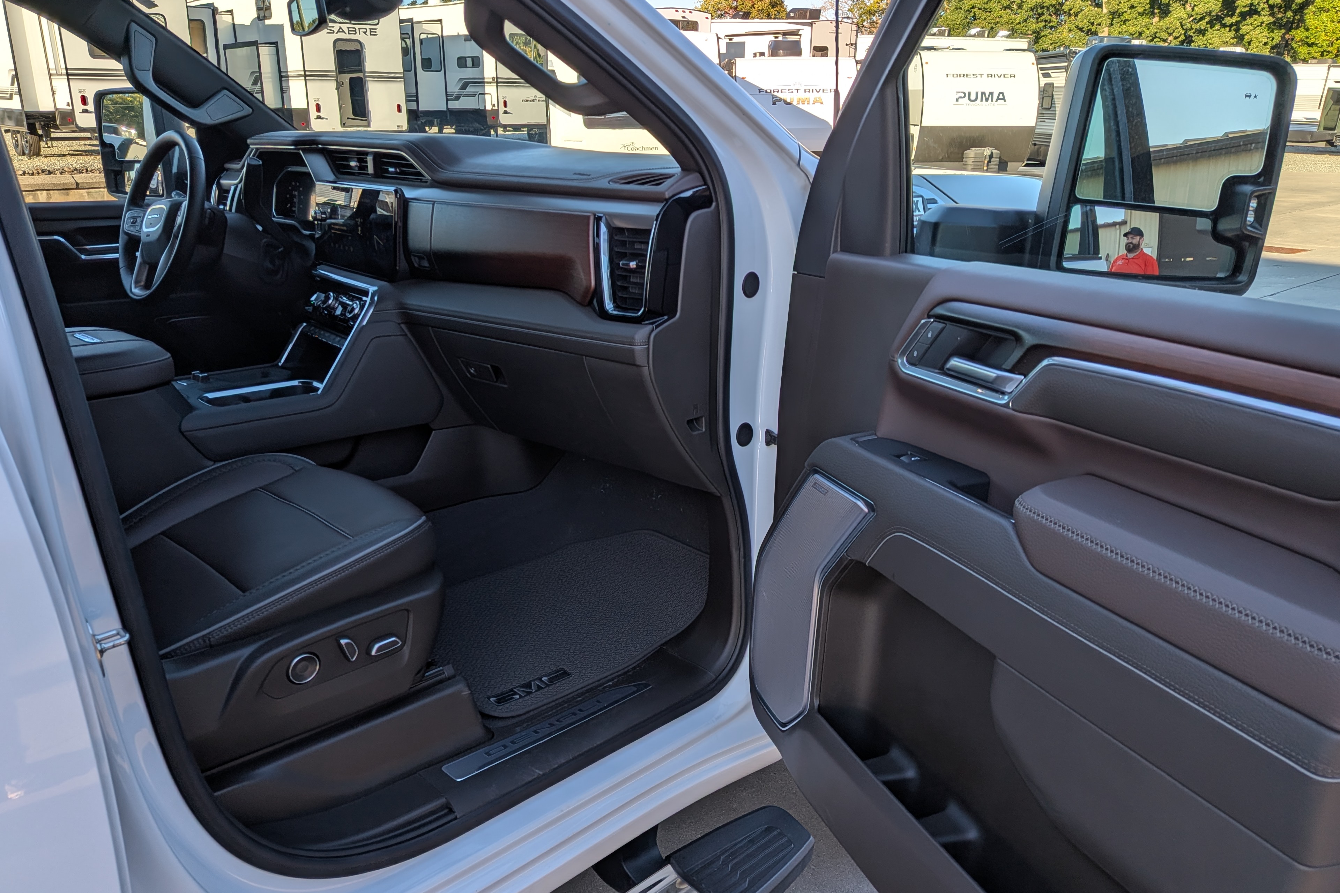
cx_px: 653
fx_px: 968
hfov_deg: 69.4
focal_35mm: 26
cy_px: 482
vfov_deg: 49.5
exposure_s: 1/528
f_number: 1.7
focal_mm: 4.53
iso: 32
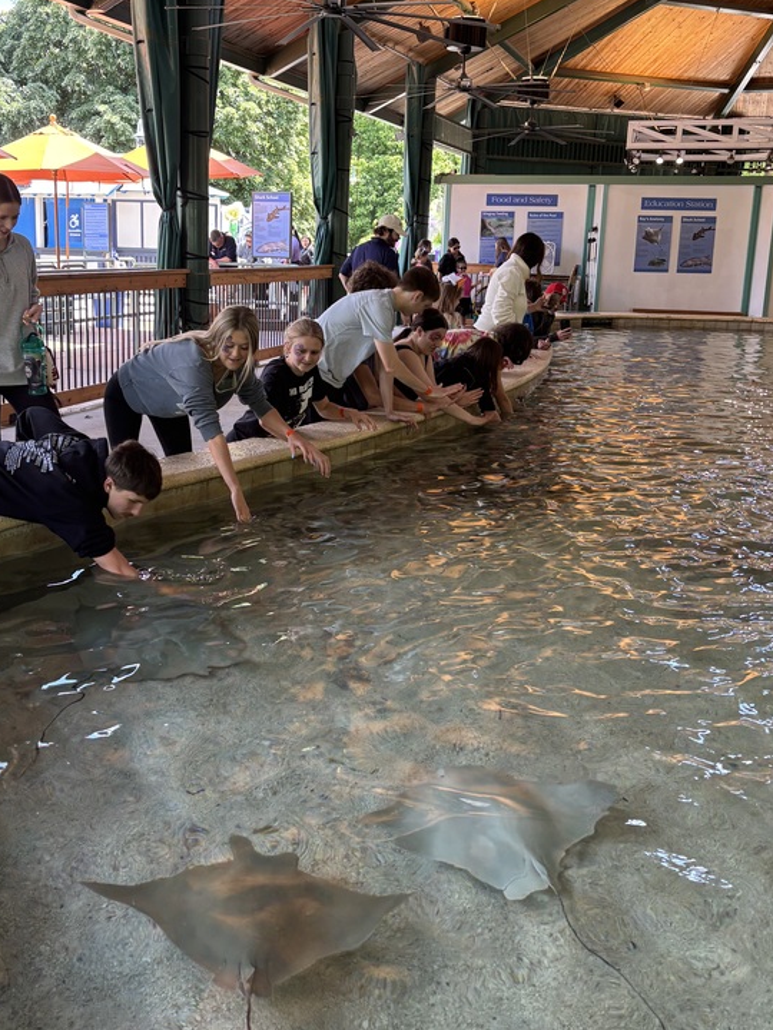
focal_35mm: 37
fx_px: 1102
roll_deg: -1.7
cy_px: 482
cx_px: 301
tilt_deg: -12.5
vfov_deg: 50.1
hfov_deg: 38.5
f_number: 1.6
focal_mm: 5.96
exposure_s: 1/141
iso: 64
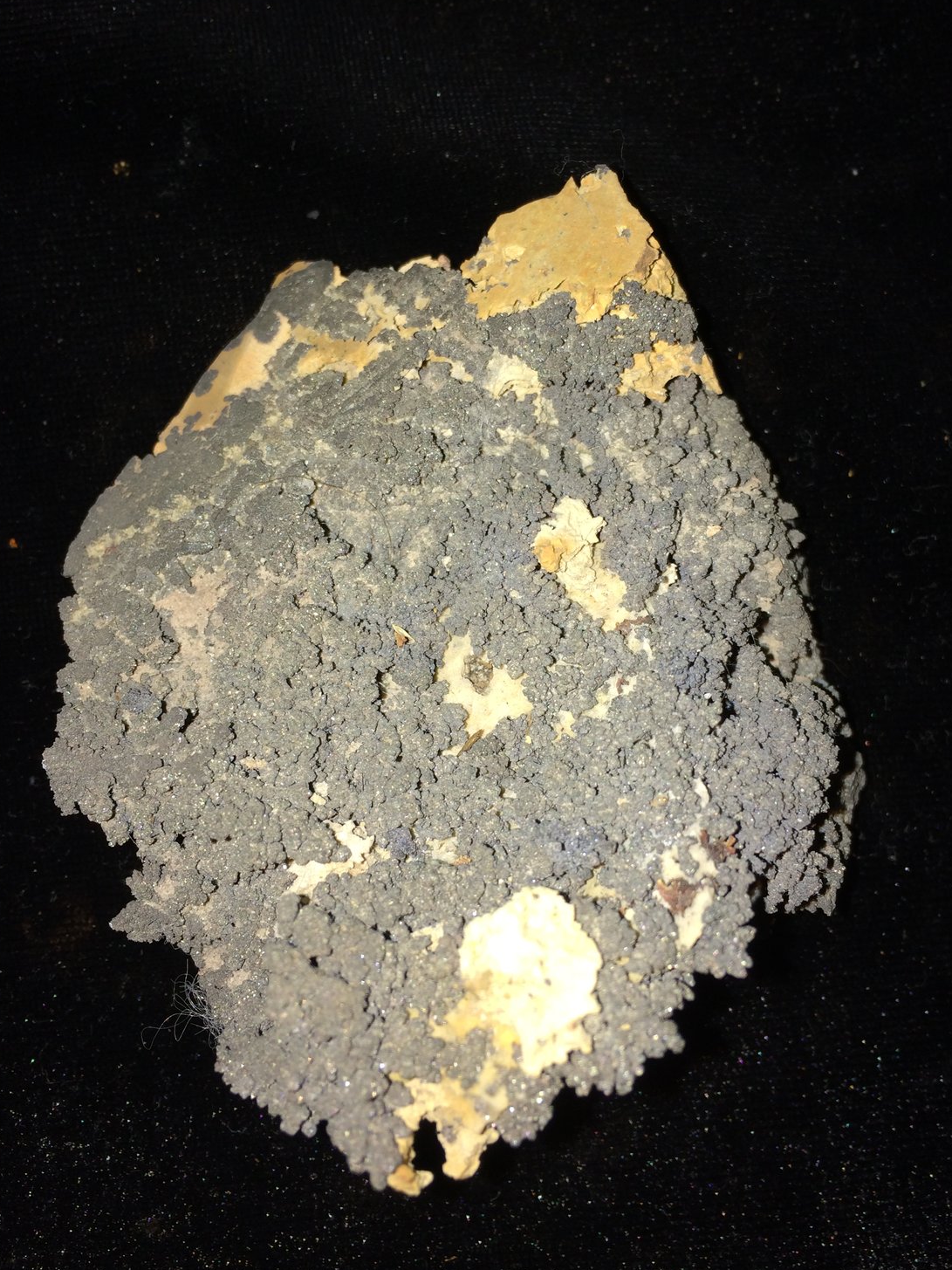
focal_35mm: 33
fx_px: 1210
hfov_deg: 42.9
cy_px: 589
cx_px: 510
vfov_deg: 55.3
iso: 32
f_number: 2.2
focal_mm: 4.12
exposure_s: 1/171
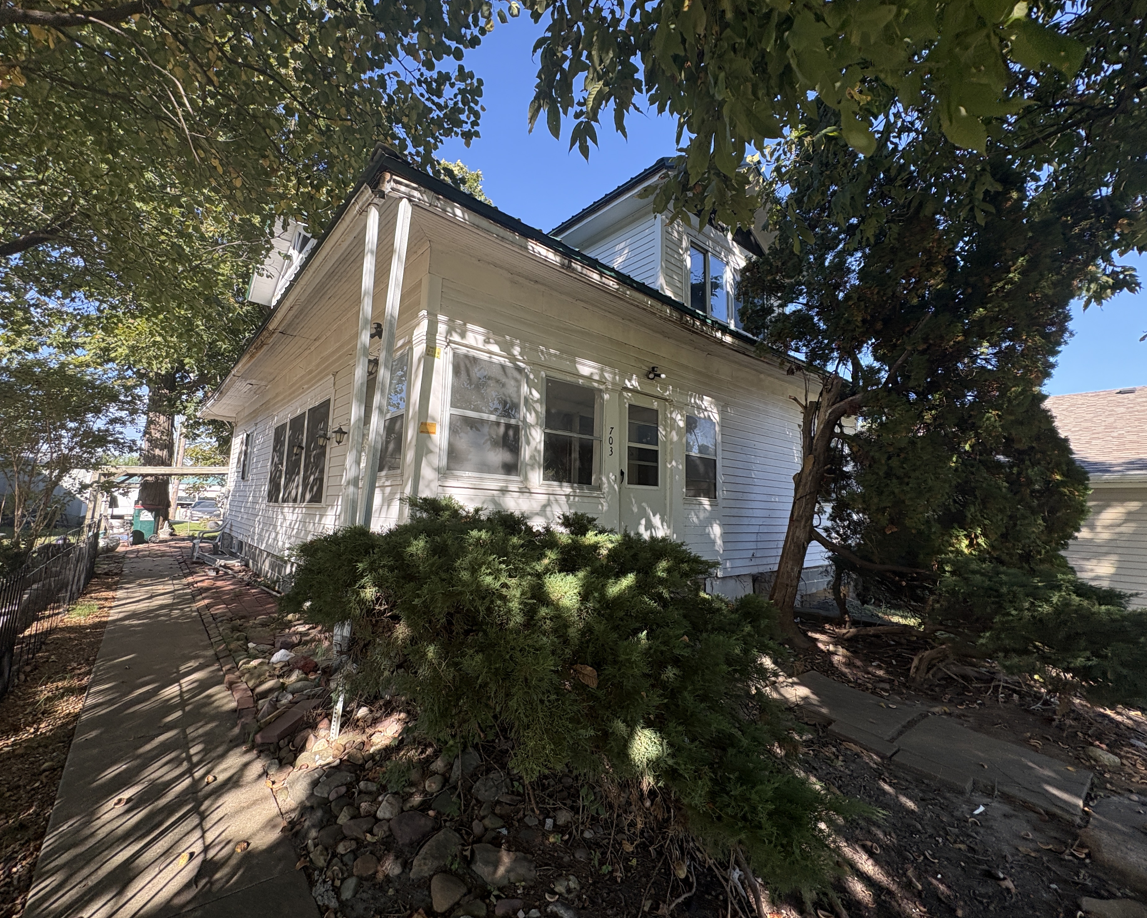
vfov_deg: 84.0
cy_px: 446
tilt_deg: +7.4
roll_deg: -1.7
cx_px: 553
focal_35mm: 15
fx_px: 509
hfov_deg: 96.8
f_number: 2.2
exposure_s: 1/440
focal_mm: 2.22
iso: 64
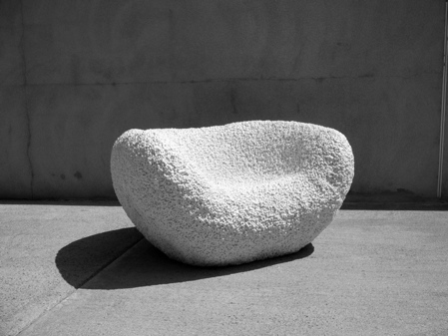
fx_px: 453
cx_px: 224
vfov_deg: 40.7
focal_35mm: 35
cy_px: 168
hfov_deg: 52.6
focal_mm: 5.8
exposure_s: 1/640
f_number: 5.6
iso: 80
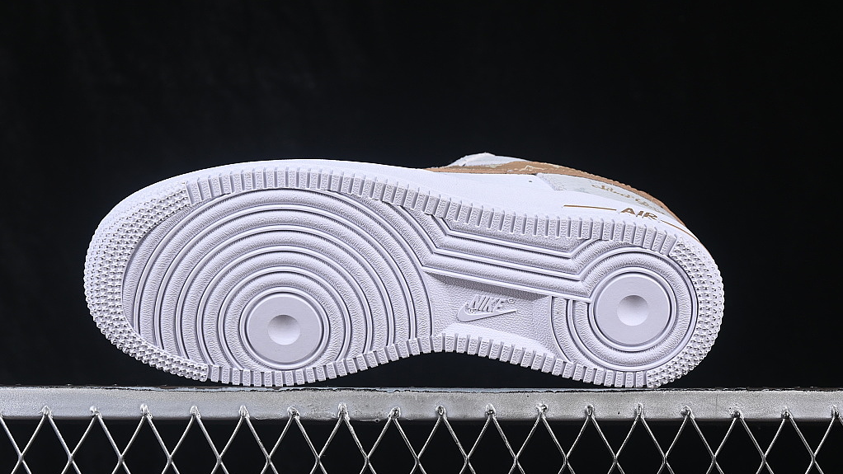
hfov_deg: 25.6
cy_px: 201
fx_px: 1855
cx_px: 406
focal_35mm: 83
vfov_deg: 14.6
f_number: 8
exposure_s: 1/80
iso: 160
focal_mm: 50
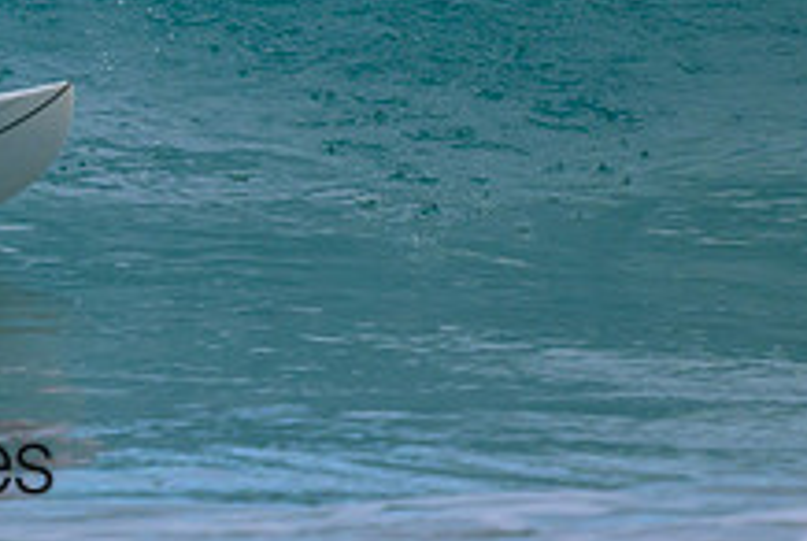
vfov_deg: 0.5
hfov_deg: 0.7
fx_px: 65320
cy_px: -156
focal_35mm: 2910
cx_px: -628
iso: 560
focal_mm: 800
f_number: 6.3
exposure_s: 1/2000
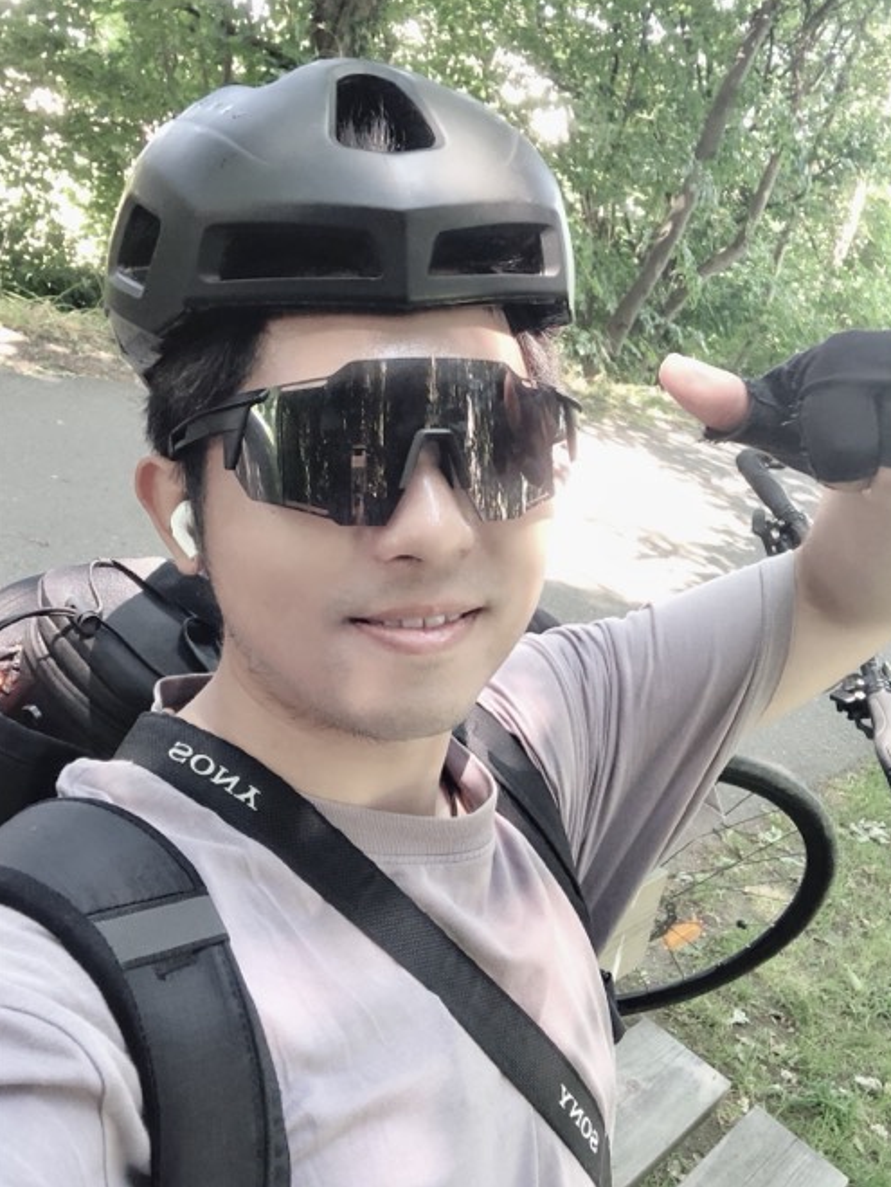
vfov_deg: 53.9
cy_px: 580
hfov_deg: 41.8
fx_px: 1166
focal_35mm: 34
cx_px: 466
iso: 50
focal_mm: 2.87
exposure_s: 1/30
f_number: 2.2
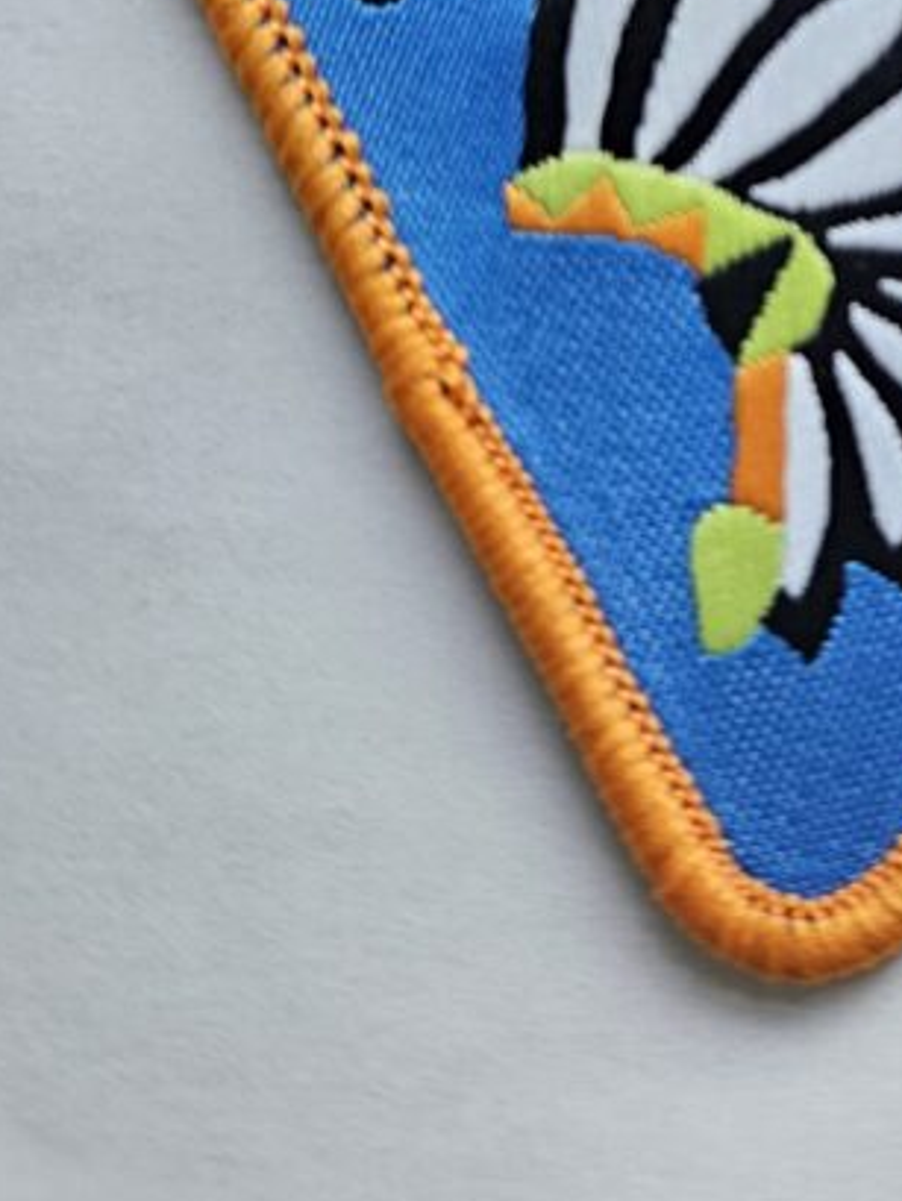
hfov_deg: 30.5
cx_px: 840
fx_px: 1563
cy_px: 47
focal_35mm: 45
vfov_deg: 38.2
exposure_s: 1/120
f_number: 1.8
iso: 250
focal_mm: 5.4
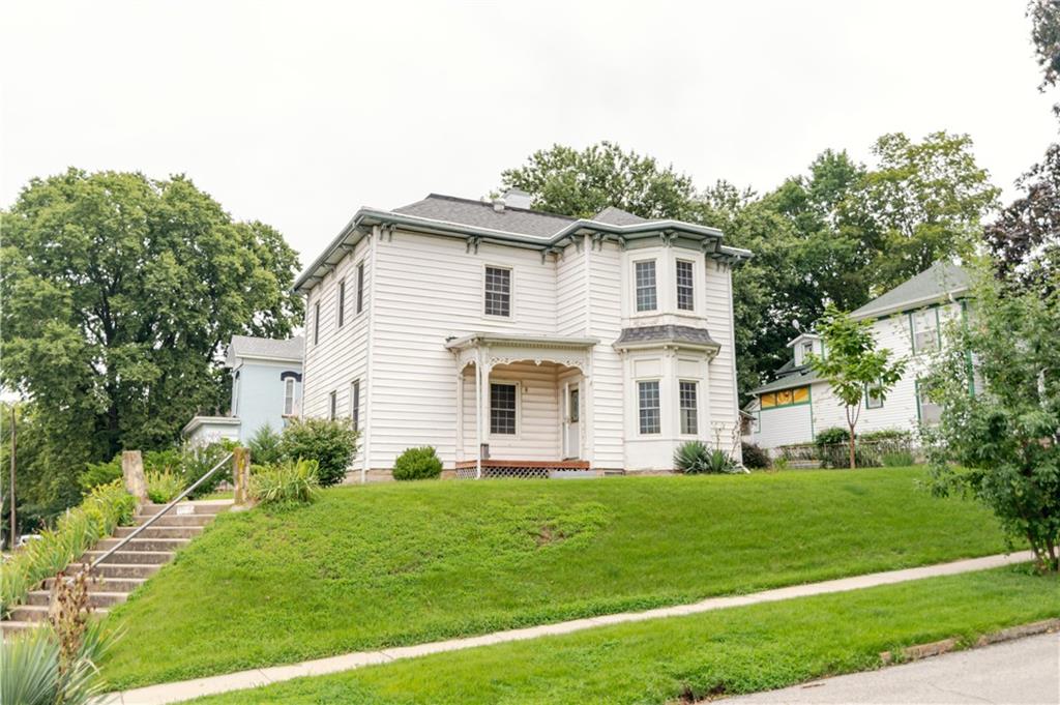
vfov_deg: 46.3
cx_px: 530
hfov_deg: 65.5
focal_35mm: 28
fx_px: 824
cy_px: 352
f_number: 2.8
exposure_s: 1/800
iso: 100
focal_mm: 28
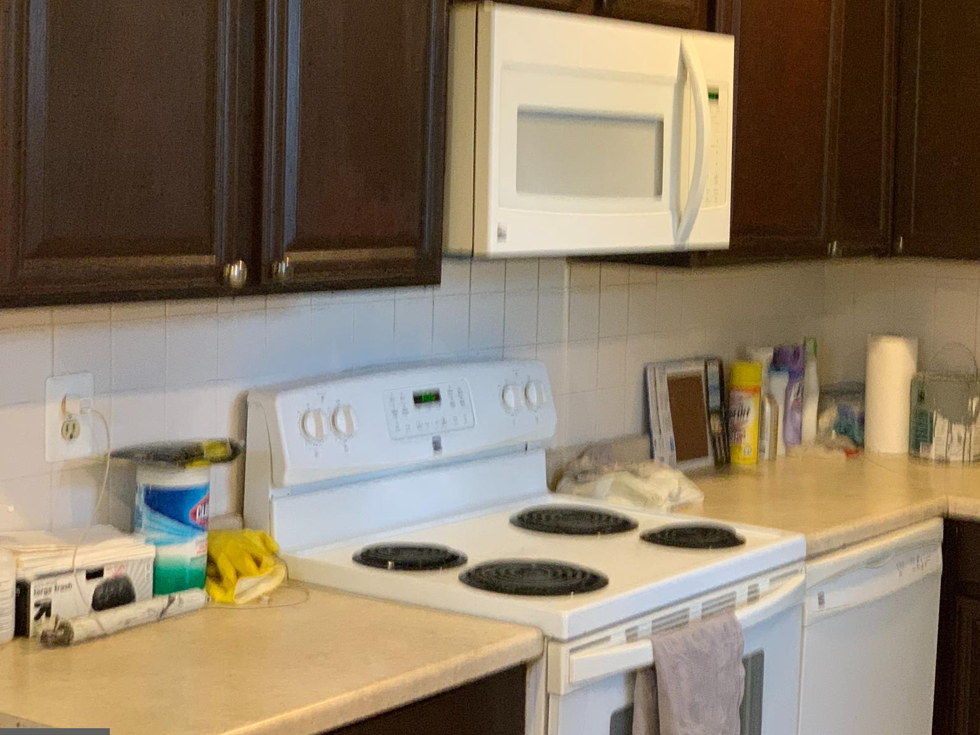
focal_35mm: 67
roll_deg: -1.8
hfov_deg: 28.9
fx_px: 1897
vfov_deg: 21.9
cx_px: 587
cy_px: 305
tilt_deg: -0.6
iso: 400
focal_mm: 6
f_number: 2.4
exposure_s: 1/60
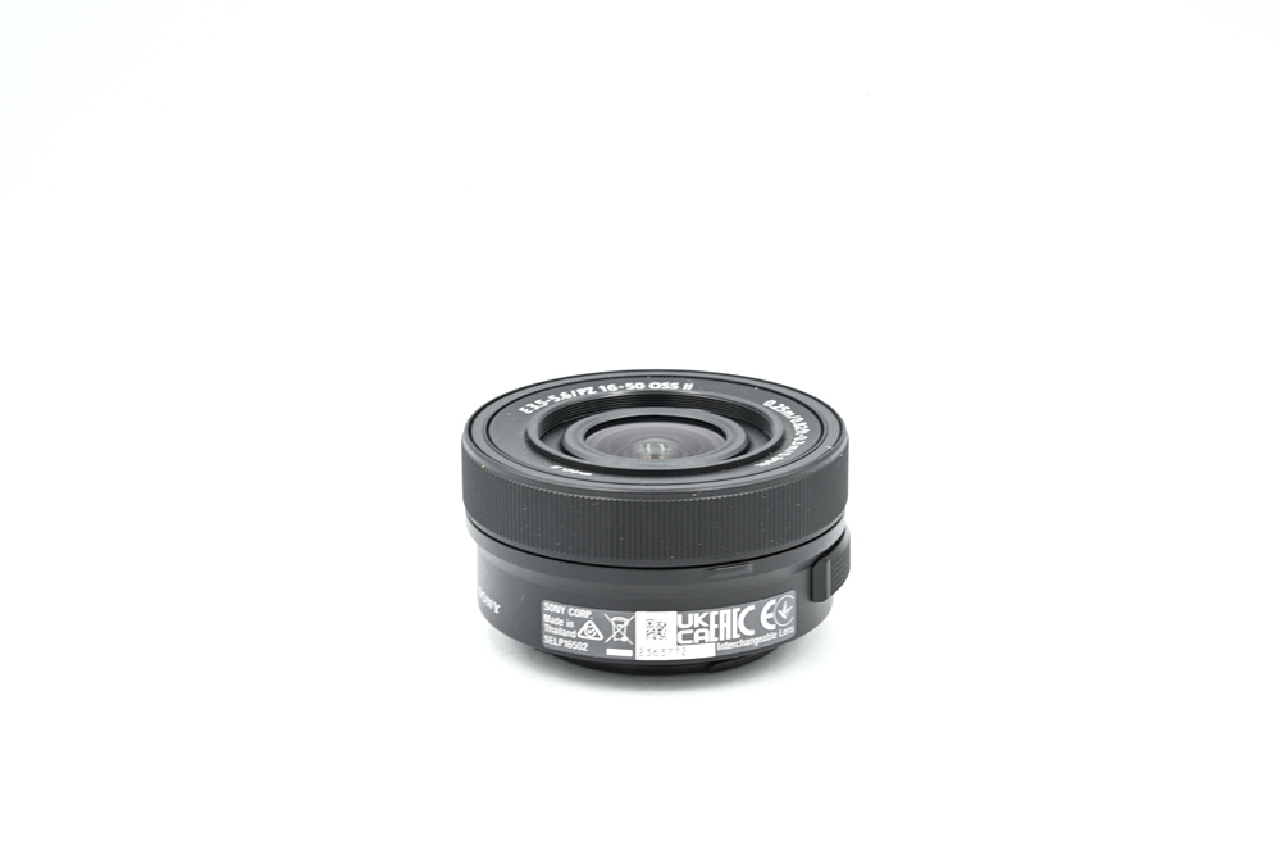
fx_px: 3559
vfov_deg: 13.7
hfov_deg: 20.4
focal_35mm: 100
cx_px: 640
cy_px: 428
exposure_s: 1/15
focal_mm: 100
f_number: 14
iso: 200
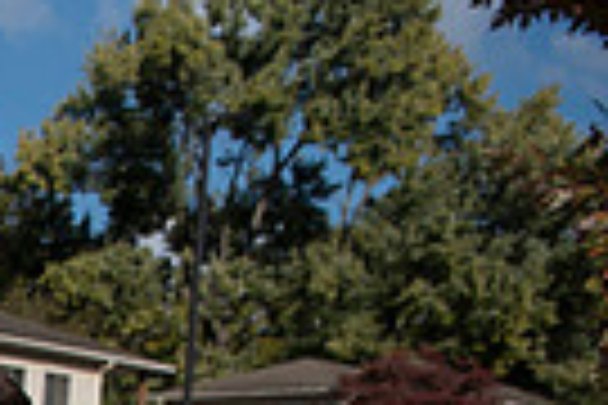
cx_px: -491
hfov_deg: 16.5
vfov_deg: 11.7
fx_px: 1739
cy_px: 853
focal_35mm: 103
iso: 250
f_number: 4.5
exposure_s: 1/3200
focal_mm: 24
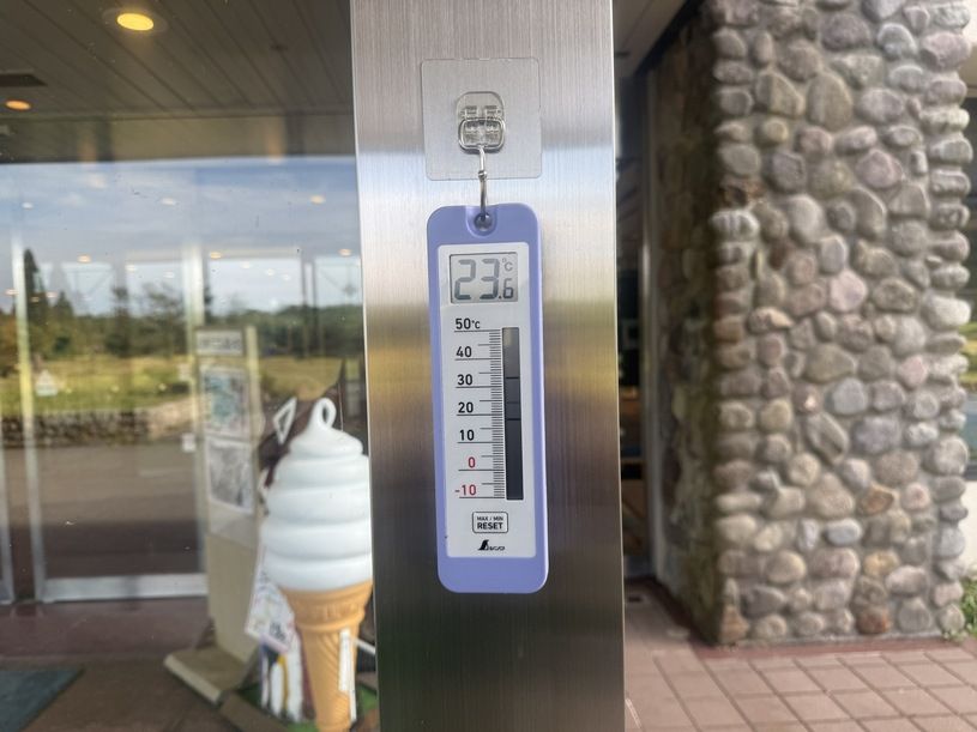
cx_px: 488
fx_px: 677
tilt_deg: -4.2
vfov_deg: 56.8
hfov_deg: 71.6
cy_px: 366
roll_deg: +2.2
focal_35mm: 24
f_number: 1.78
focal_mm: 6.76
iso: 80
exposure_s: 1/423
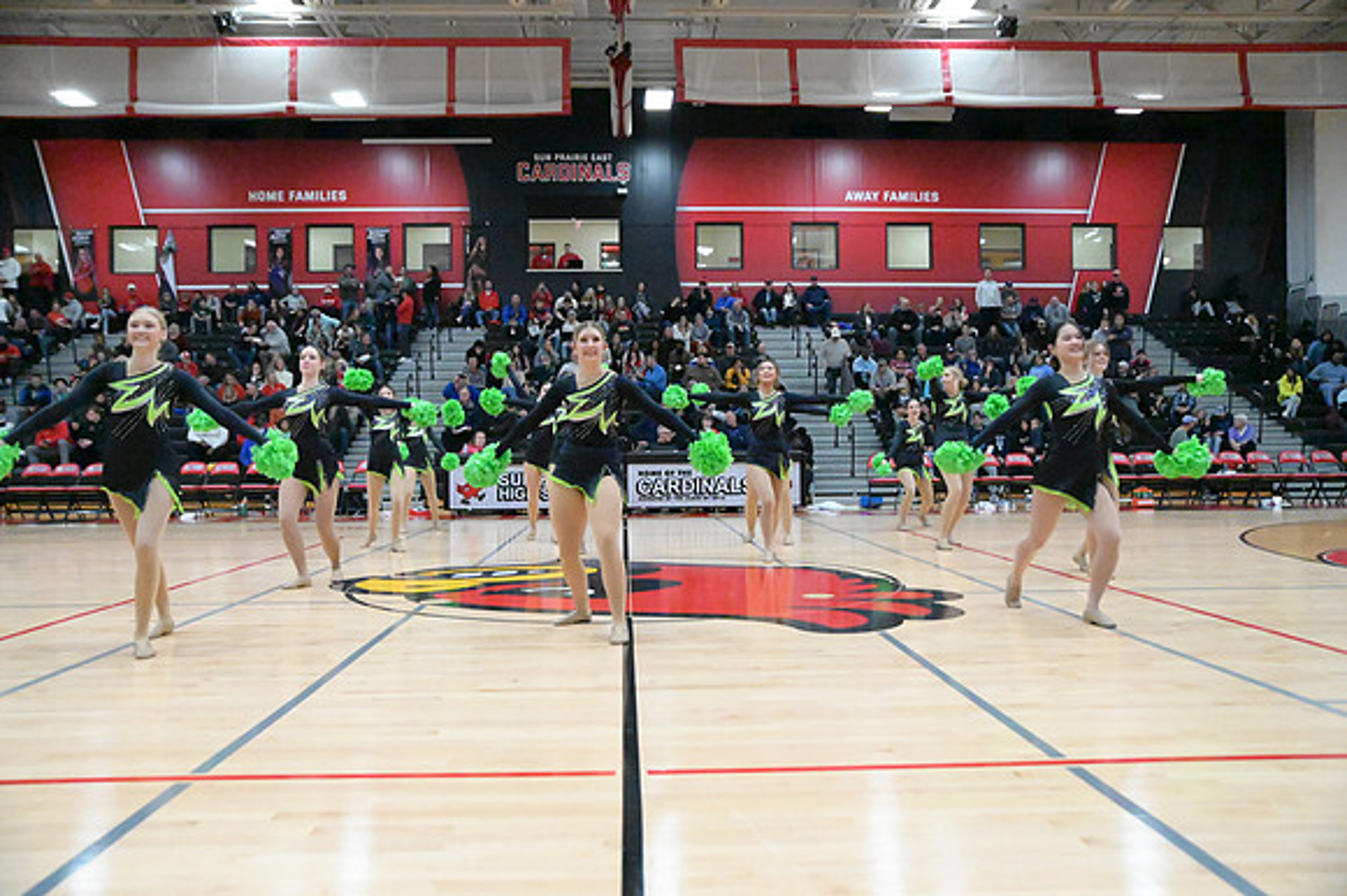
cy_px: 448
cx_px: 674
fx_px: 1159
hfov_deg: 60.3
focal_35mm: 31
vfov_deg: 42.3
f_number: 2.8
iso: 51200
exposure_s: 1/8000
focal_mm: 31
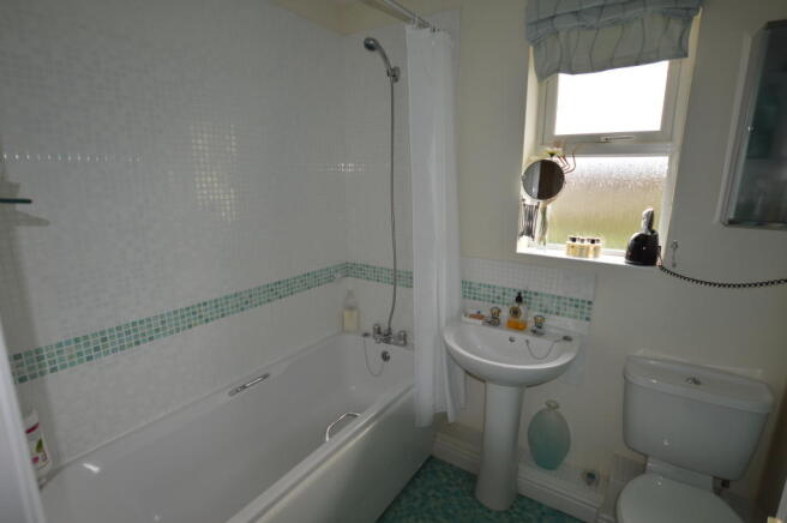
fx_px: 377
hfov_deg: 92.5
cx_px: 394
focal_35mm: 17
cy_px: 262
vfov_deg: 69.5
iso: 100
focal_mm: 11.5
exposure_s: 1/60
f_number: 3.5
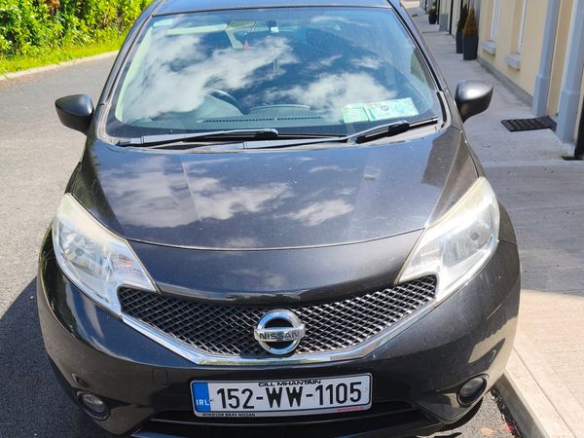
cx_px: 292
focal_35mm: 23
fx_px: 388
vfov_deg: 58.9
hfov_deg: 73.9
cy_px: 219
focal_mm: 5.35
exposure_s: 1/2016
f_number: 1.7
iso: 50
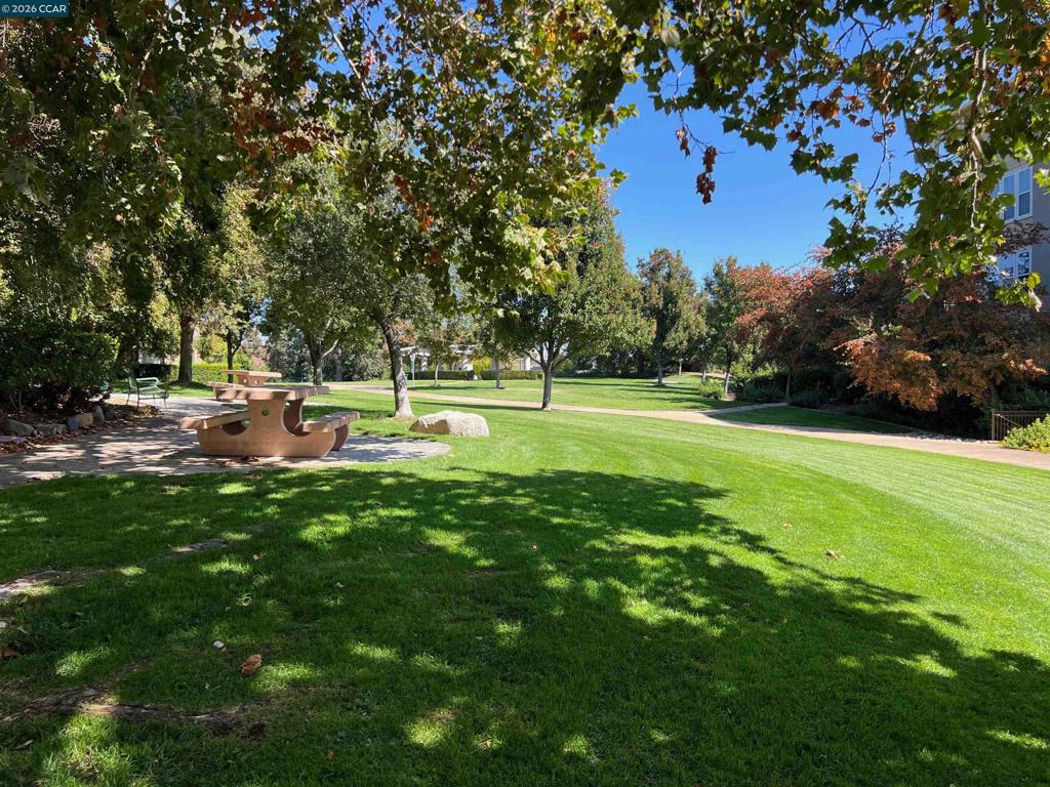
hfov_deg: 67.3
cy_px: 394
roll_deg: +0.1
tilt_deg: -0.4
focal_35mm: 26
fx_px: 789
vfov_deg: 53.1
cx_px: 525
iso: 50
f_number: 1.5
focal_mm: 5.7
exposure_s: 1/932
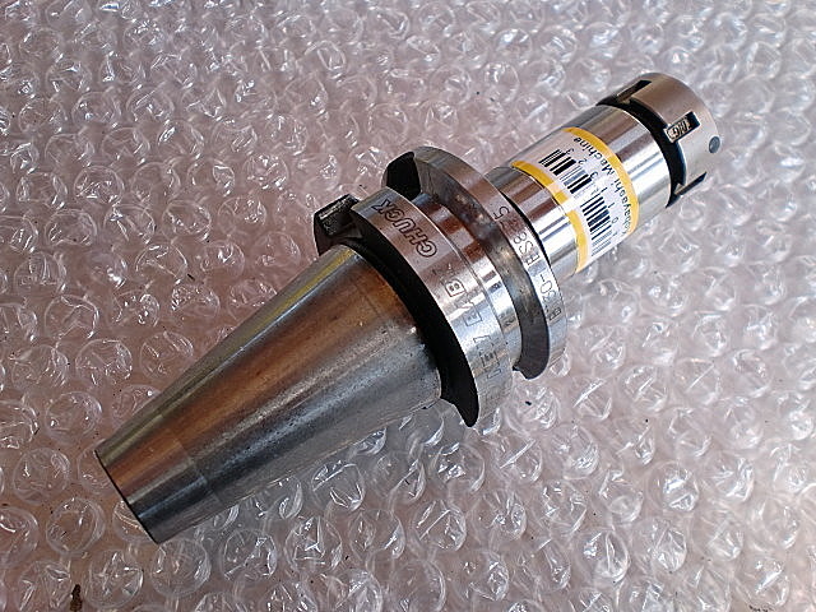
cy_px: 306
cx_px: 408
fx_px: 825
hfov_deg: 52.6
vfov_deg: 40.7
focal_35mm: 35
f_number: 3.1
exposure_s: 1/60
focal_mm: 6.3
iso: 80
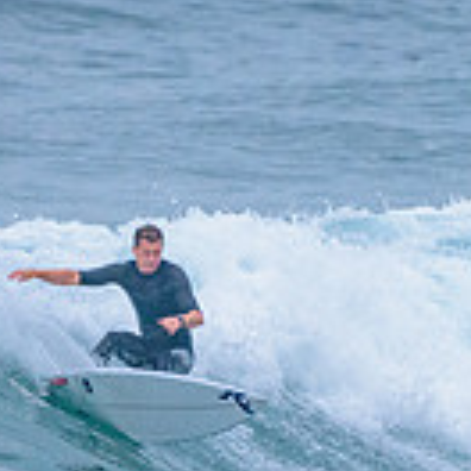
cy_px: 415
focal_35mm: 2285
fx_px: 35175
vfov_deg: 0.8
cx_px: 179
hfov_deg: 0.8
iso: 2500
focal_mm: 500
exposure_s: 1/2000
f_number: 5.6
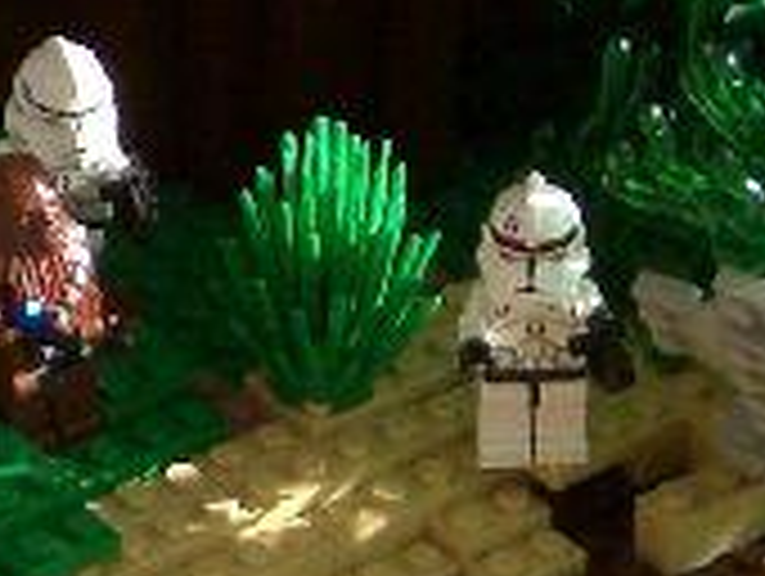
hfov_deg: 3.5
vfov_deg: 2.6
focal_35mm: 565
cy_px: 490
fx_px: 12504
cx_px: -346
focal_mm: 15.3
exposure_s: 1/250
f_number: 4.6
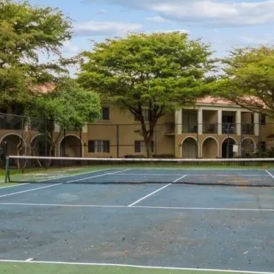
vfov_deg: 32.6
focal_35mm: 52
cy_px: 173
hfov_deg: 32.8
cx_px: 137
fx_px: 466
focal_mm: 14
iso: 100
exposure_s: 1/160
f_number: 6.3
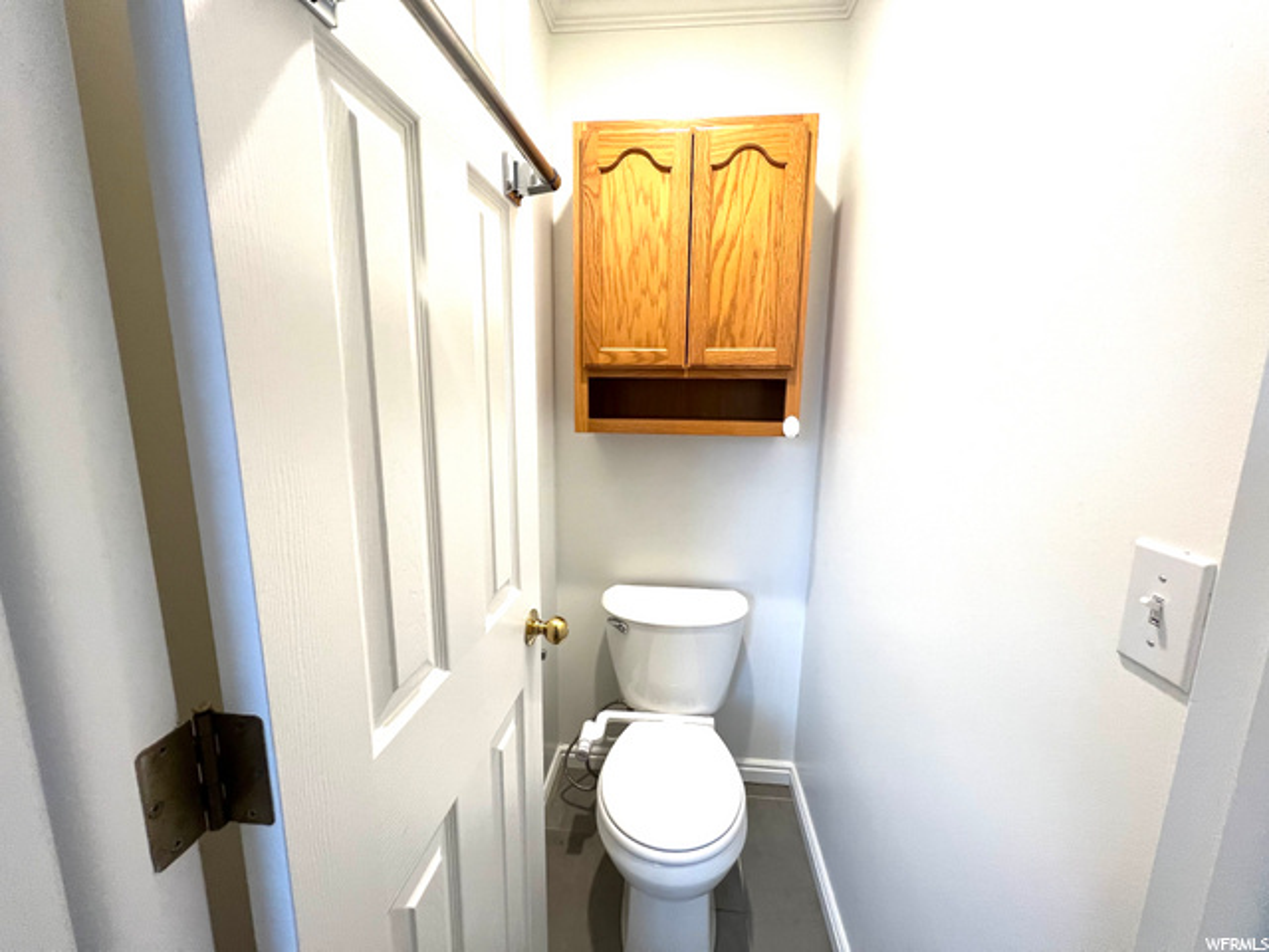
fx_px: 477
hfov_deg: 106.2
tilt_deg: -12.1
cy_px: 476
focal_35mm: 13
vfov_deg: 89.9
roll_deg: -0.8
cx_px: 634
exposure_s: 1/120
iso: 160
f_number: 1.8
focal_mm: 1.57
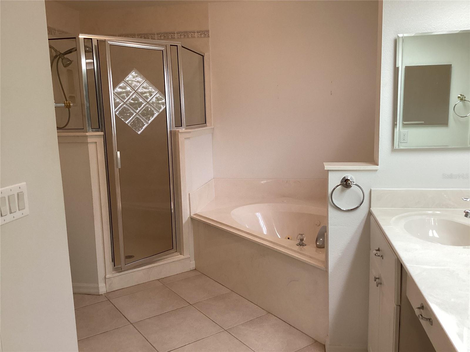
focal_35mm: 31
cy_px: 176
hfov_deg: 58.4
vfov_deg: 45.4
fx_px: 421
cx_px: 235
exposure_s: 1/50
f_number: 2.4
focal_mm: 3.3
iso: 125
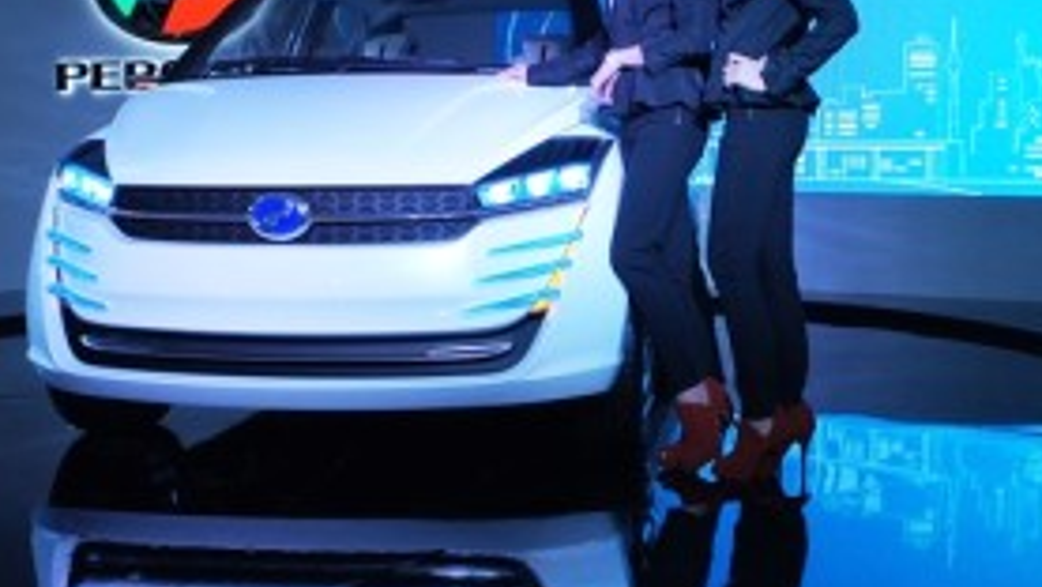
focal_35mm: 51
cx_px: 594
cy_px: 209
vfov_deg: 23.4
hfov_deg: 40.5
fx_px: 1410
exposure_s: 1/60
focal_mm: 20
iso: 200
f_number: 5.6
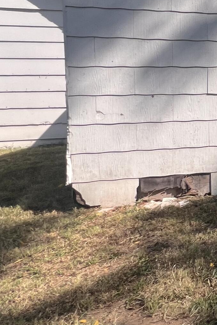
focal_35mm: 40
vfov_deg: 46.4
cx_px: 424
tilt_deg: -2.3
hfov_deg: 19.7
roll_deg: -2.1
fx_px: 362
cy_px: 74
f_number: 1.8
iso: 32
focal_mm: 1.57
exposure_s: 1/1531
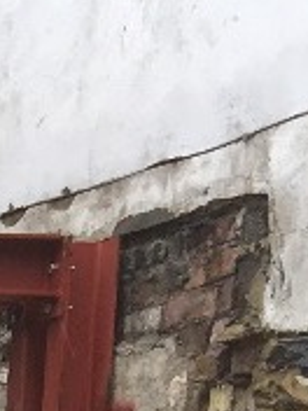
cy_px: 1345
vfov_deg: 8.1
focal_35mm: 198
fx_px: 2349
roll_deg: +0.4
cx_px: -688
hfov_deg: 6.7
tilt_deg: -12.0
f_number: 2.2
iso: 25
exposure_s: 1/256
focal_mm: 4.15
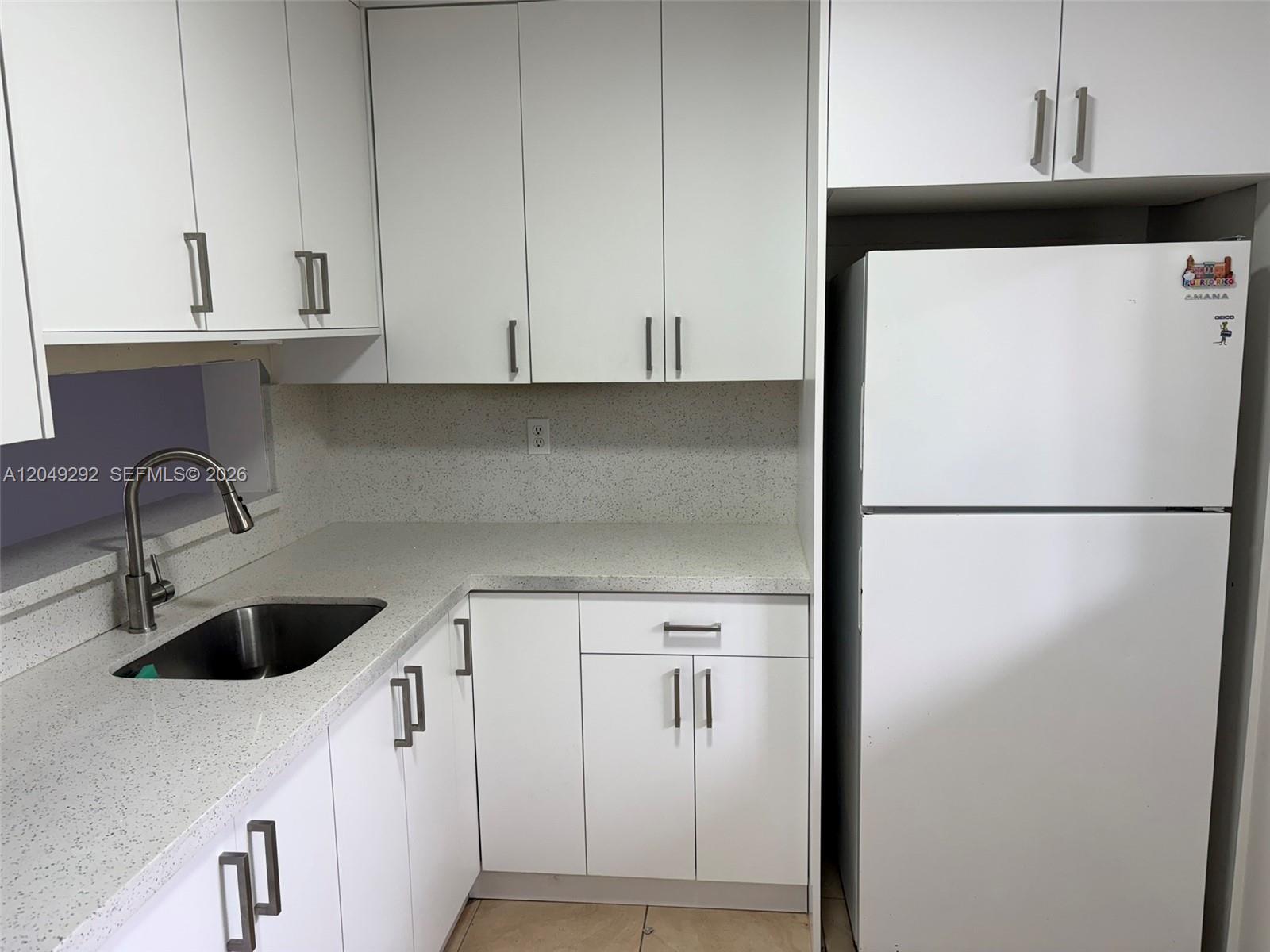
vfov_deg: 53.1
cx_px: 635
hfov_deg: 67.3
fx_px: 954
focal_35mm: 26
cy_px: 476
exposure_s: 1/120
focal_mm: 5.96
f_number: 1.6
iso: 64
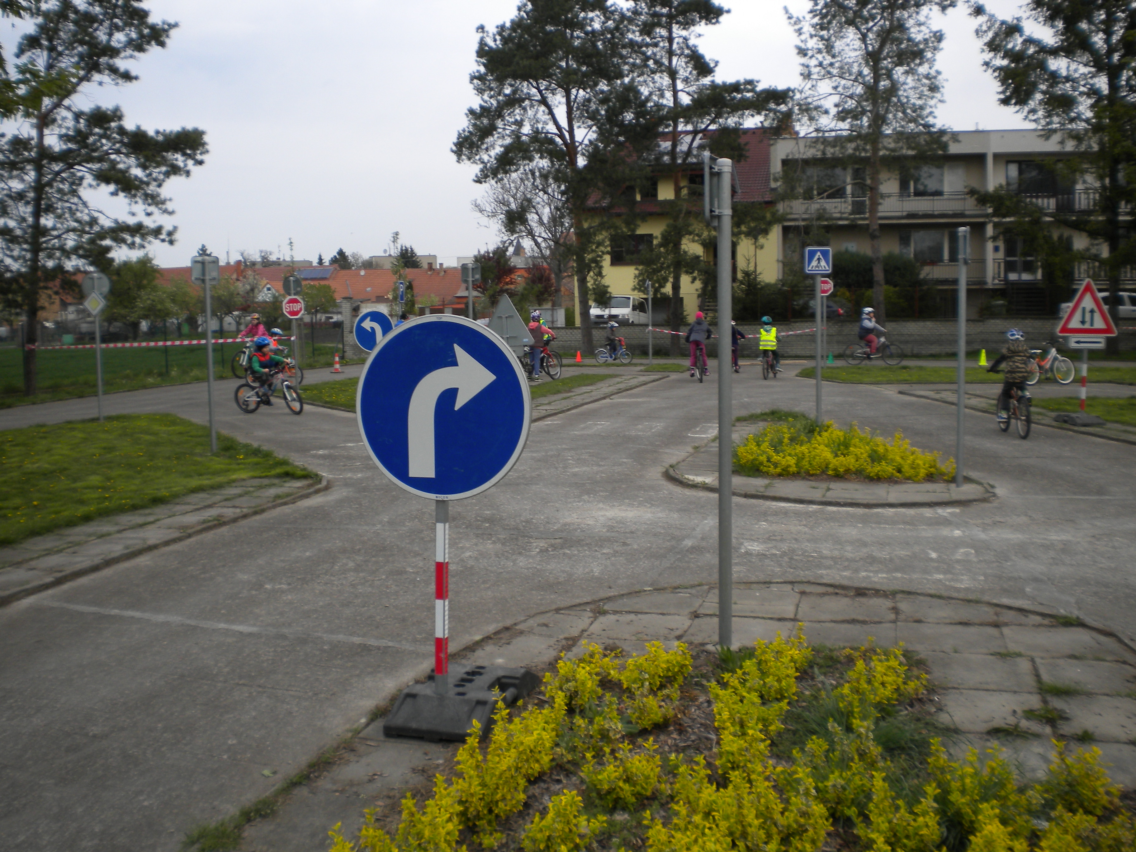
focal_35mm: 35
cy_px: 426
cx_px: 568
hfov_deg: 52.6
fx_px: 1149
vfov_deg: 40.7
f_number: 4.6
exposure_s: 1/316
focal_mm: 6.3
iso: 80
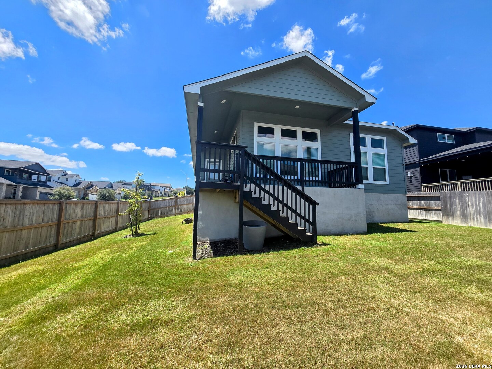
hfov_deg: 106.2
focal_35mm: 13
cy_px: 184
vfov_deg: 89.9
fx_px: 185
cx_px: 246
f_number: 2.2
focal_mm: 2.2
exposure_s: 1/1493
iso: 50
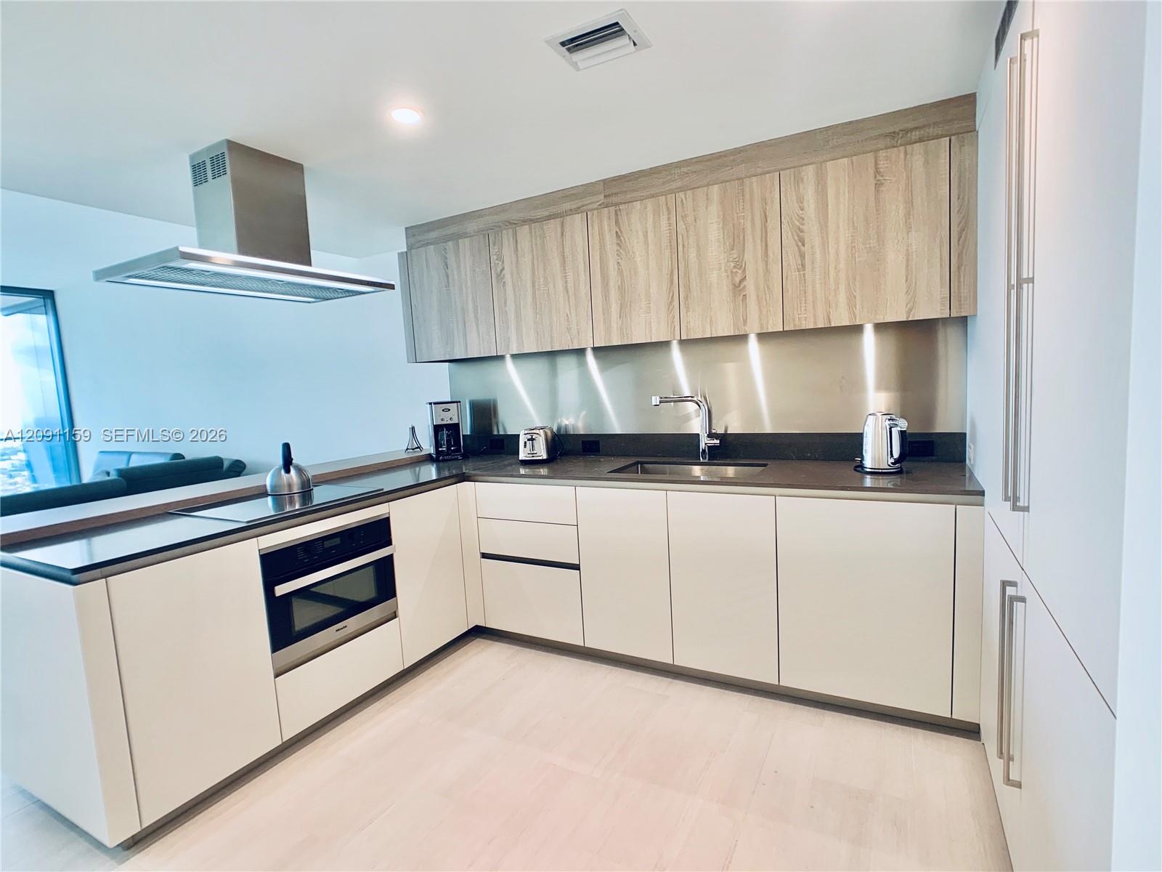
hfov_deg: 67.3
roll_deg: +2.8
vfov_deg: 53.1
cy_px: 436
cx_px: 581
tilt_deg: -5.5
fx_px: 873
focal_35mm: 26
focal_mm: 4.25
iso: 64
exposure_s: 1/120
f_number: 1.8
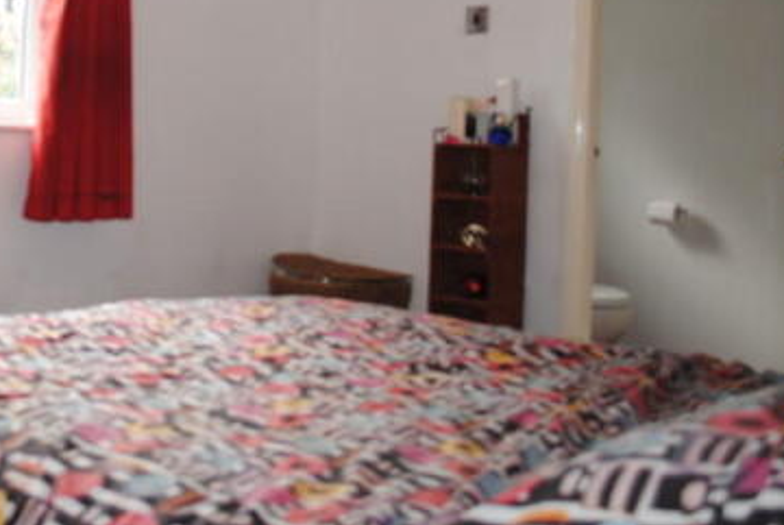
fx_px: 1068
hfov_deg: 39.3
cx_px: 199
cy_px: 114
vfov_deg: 27.1
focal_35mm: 49
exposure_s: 1/100
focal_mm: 18
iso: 200
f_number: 3.5
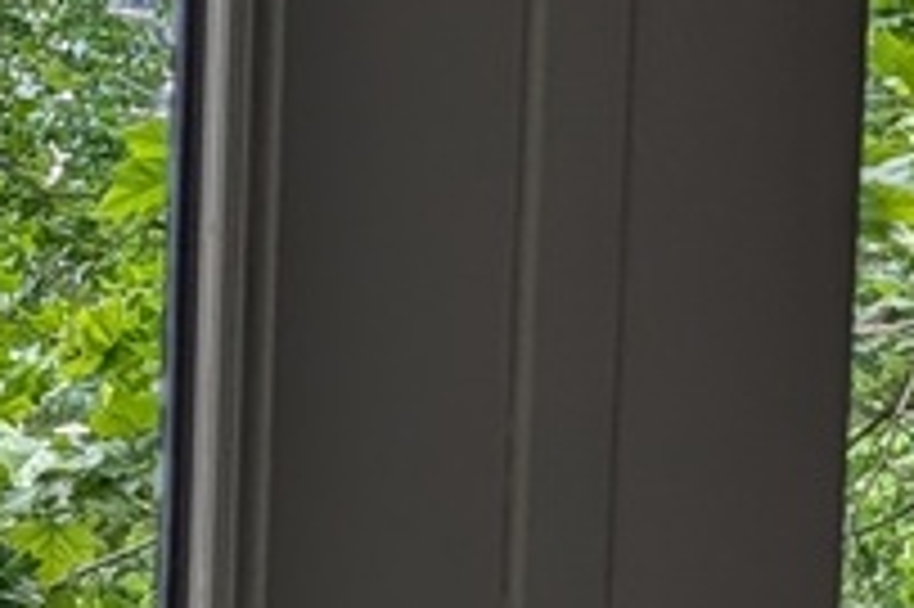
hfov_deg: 10.8
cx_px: -819
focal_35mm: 177
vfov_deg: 7.1
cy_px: 1671
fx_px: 4490
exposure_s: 1/96.1
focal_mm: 6.9
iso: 15
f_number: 1.68
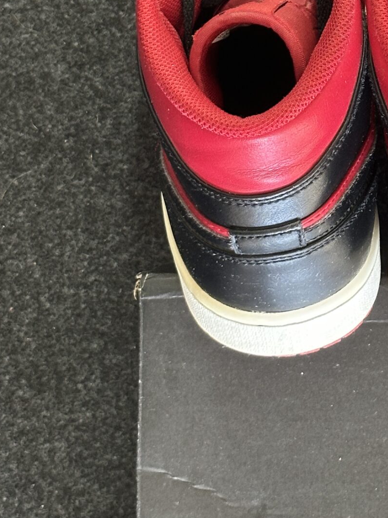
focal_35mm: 115
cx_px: 405
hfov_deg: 12.7
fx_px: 1720
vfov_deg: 17.0
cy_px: 112
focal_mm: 6.86
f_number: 1.78
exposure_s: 1/33
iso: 320
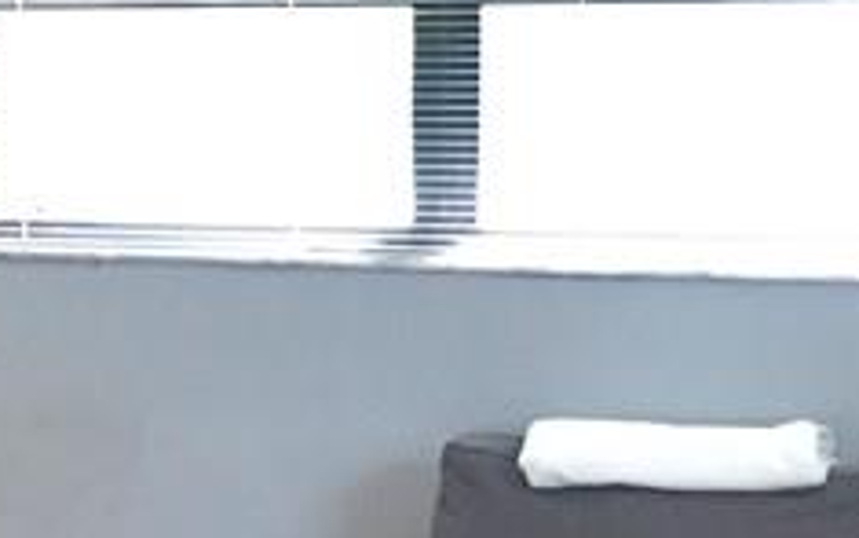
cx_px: -168
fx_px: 3138
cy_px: 311
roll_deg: +0.1
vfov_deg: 9.8
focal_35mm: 134
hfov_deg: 15.1
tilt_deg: -7.4
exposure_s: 1/30
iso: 250
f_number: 2.2
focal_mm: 4.15
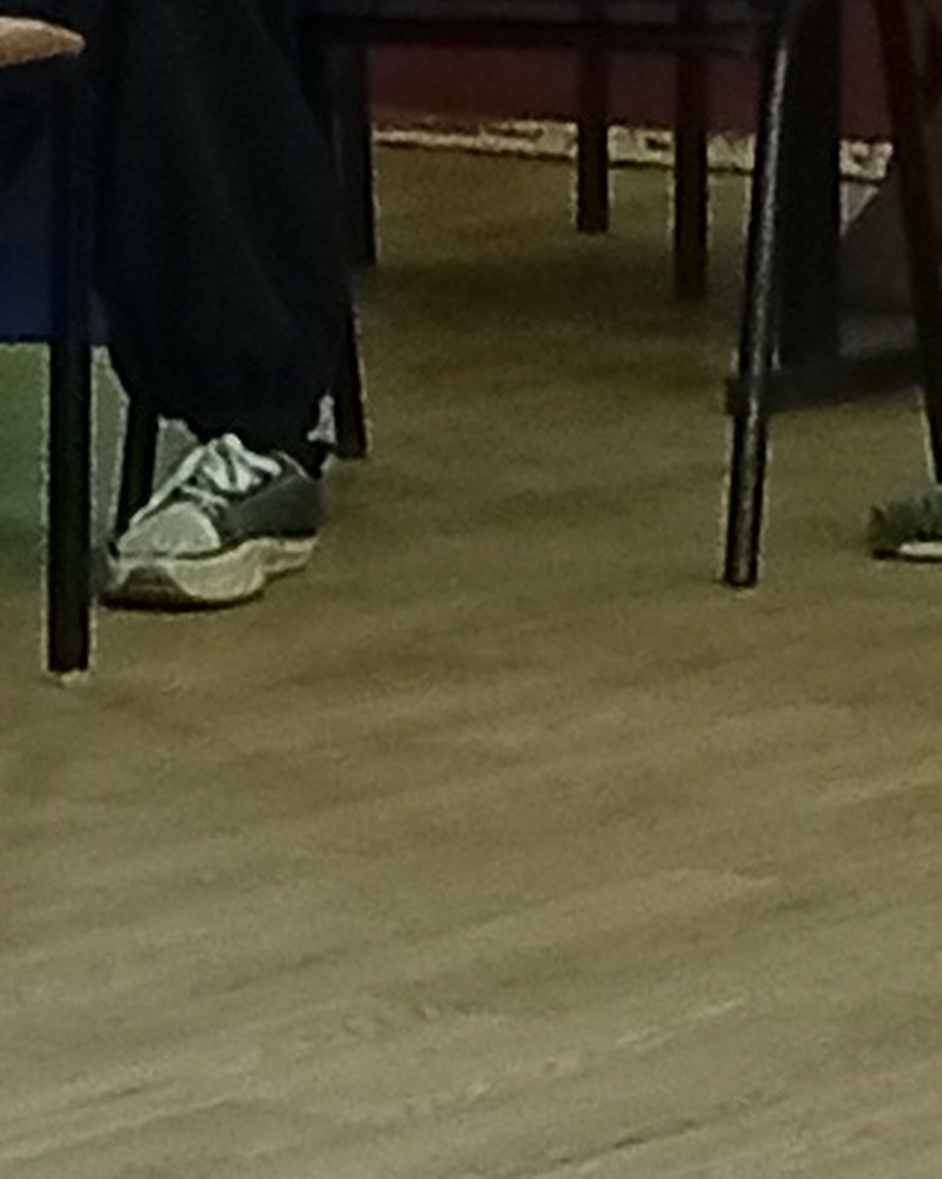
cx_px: -1147
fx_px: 9350
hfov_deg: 5.6
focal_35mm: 268
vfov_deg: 7.2
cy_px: 229
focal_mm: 3.84
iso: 239
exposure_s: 1/33.3
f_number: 1.8
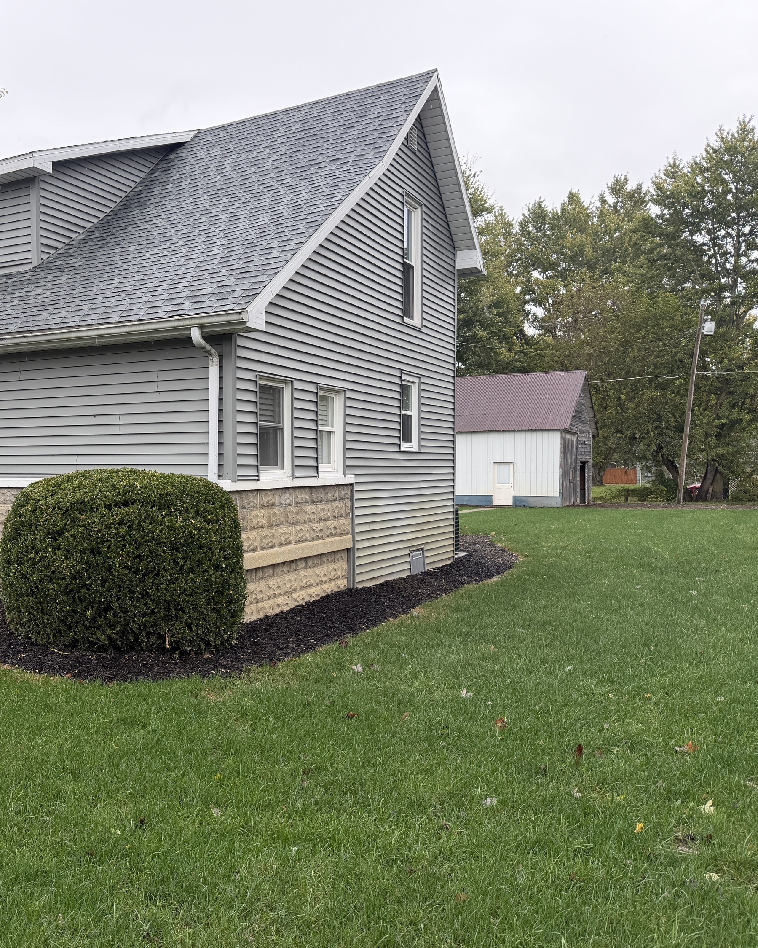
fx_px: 897
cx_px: 130
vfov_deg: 55.7
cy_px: 473
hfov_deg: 43.2
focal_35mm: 32
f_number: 1.78
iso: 100
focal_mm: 6.76
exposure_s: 1/391
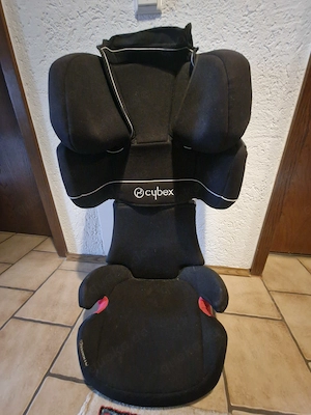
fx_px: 156
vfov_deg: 106.2
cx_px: 156
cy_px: 208
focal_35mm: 13
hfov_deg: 89.9
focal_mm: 2.2
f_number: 2.2
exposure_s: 1/25
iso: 1600
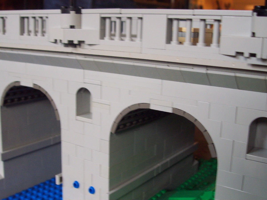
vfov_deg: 31.5
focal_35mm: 46
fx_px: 355
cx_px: 134
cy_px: 100
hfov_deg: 41.2
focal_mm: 7
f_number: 3
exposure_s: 1/8
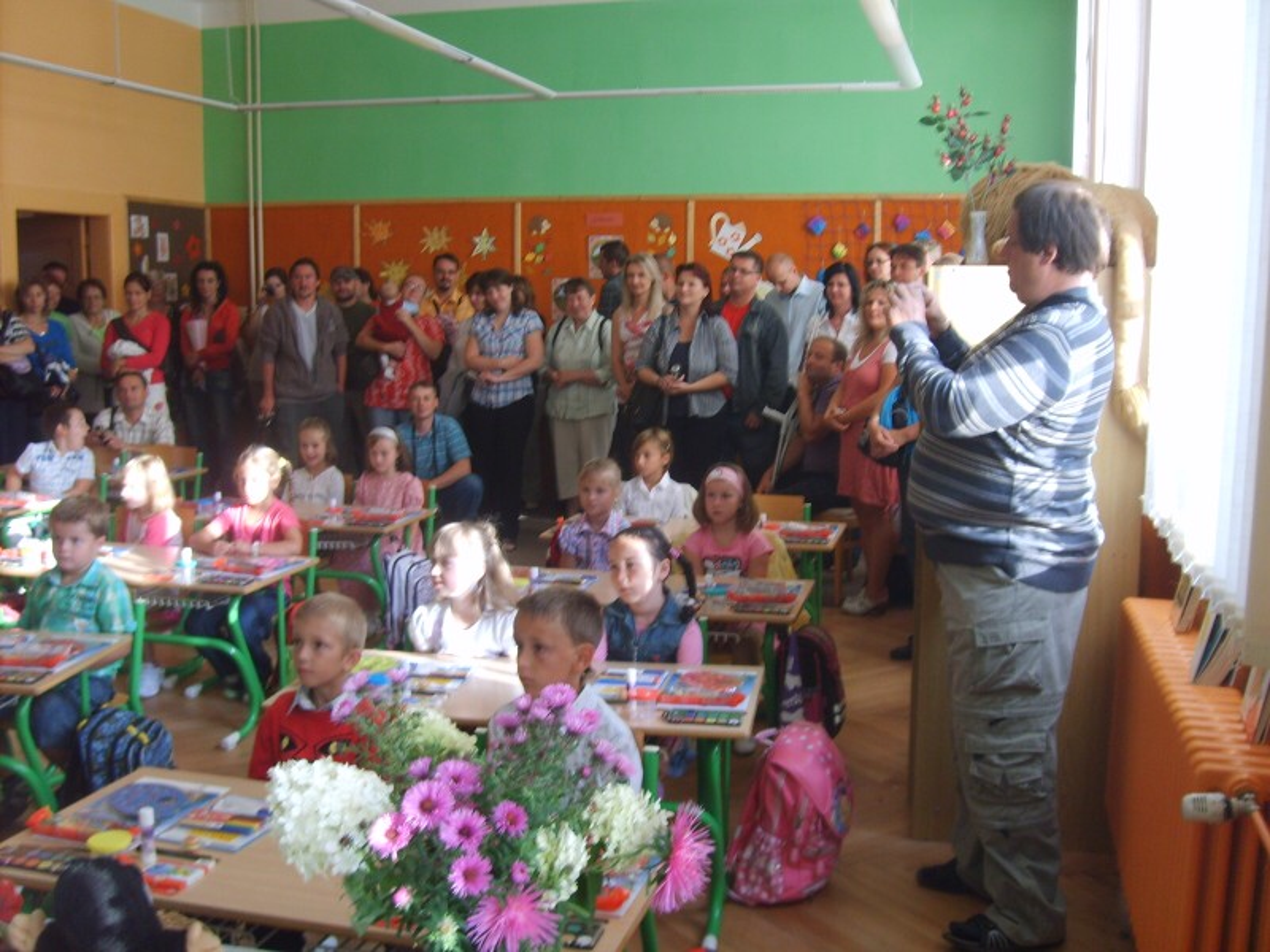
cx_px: 635
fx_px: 1284
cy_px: 476
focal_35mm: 35
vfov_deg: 40.7
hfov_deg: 52.6
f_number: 2.8
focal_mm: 5.8
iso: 63
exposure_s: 1/30
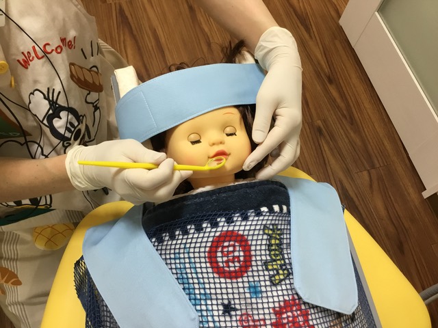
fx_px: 392
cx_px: 219
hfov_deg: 58.4
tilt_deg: -65.5
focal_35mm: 31
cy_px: 164
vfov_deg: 45.4
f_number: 2.4
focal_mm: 3.3
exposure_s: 1/30
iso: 32
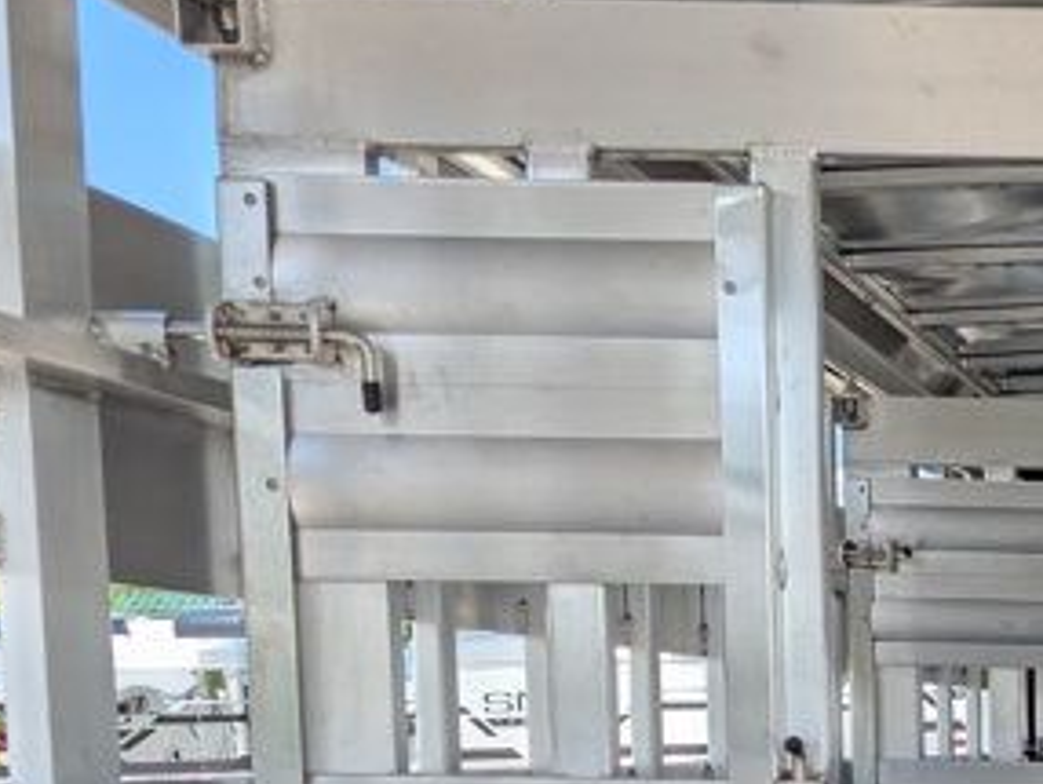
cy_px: 1125
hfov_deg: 20.2
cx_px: 1466
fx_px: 2593
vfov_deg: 16.0
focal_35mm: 86
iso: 21
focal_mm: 6.9
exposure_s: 1/613
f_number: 1.68
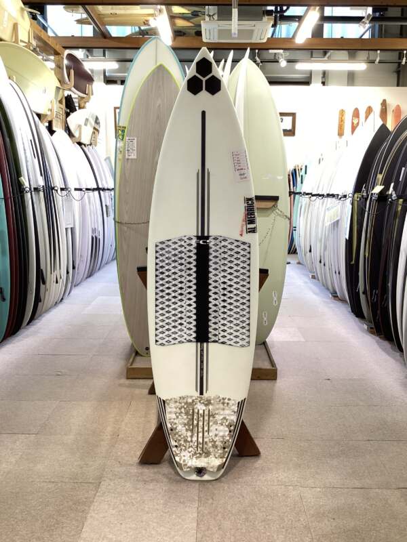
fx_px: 486
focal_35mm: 31
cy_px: 271
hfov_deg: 45.4
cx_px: 204
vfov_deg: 58.4
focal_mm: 3.3
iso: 160
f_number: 2.4
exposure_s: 1/50
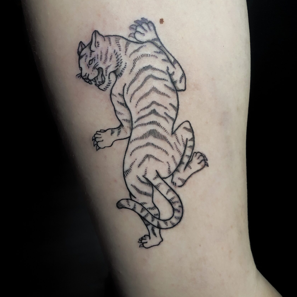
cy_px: 104
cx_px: 147
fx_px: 369
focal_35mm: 38
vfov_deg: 43.4
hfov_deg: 43.9
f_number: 1.8
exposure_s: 1/17
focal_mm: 4
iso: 80
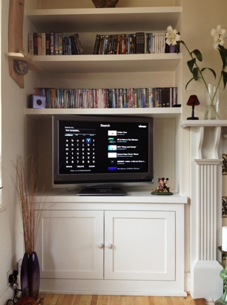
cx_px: 114
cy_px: 152
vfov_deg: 52.7
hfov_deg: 40.6
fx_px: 307
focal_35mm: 35
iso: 64
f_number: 2.4
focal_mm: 4.28
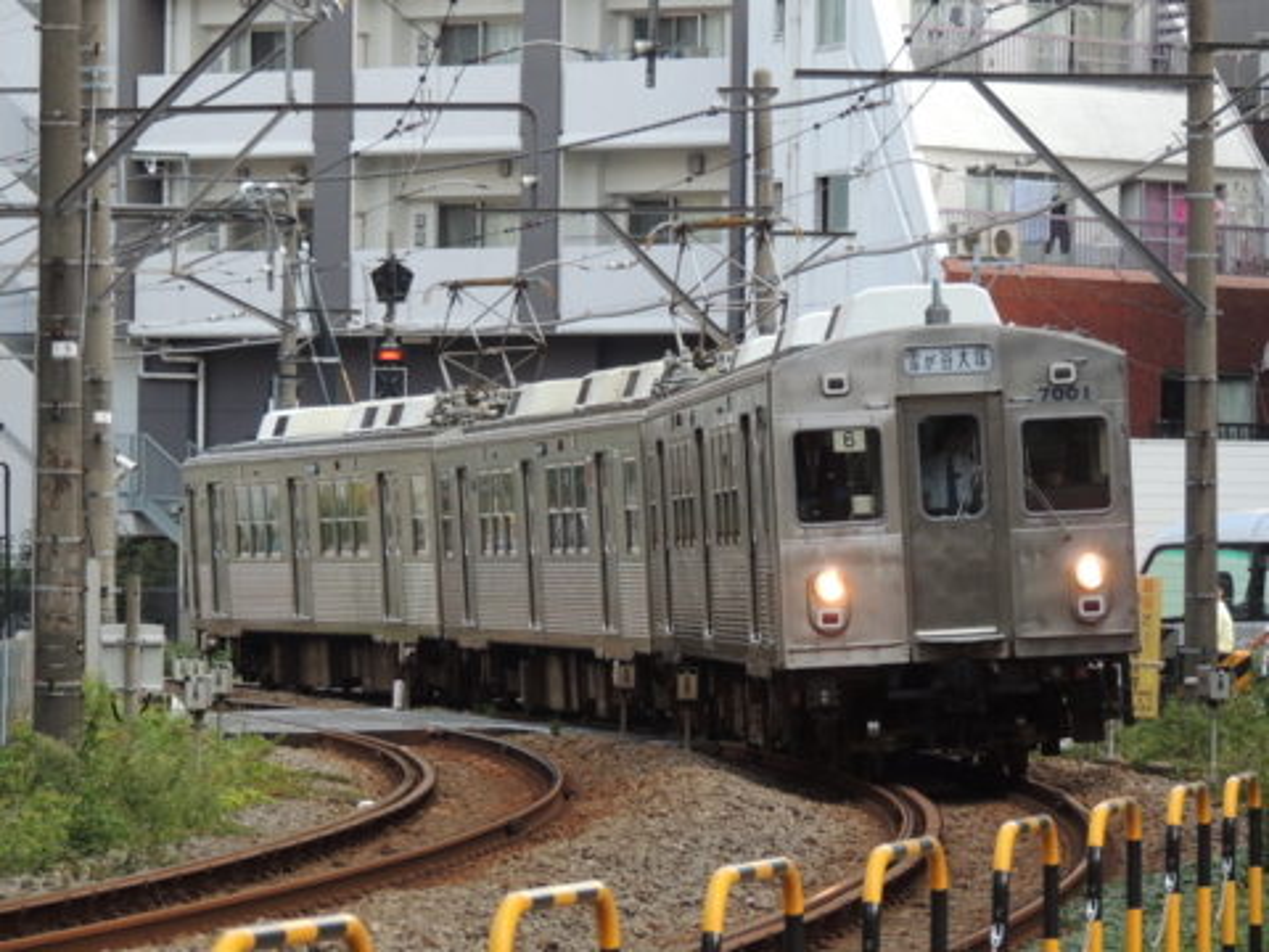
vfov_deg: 6.6
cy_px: 476
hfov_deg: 8.8
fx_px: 8248
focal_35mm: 225
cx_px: 634
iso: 400
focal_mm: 40.1
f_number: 4.6
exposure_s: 1/320
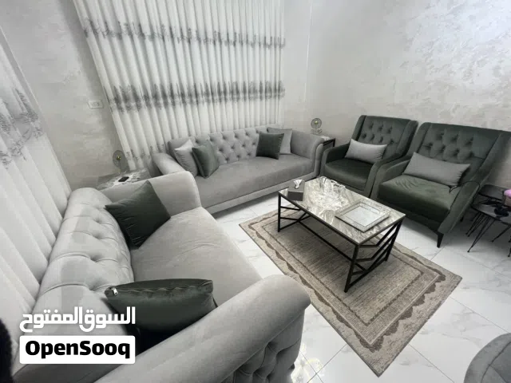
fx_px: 192
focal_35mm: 13
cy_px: 192
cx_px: 256
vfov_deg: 89.9
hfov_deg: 106.2
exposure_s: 1/100
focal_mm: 1.57
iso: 200
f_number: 1.8
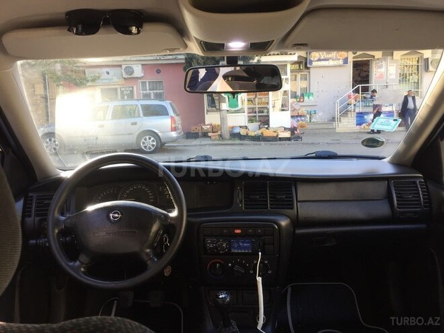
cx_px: 222
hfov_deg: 61.7
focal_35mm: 29
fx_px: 372
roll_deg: +1.7
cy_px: 166
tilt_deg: -9.9
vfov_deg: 48.2
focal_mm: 4.15
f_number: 2.2
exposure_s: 1/100
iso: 40
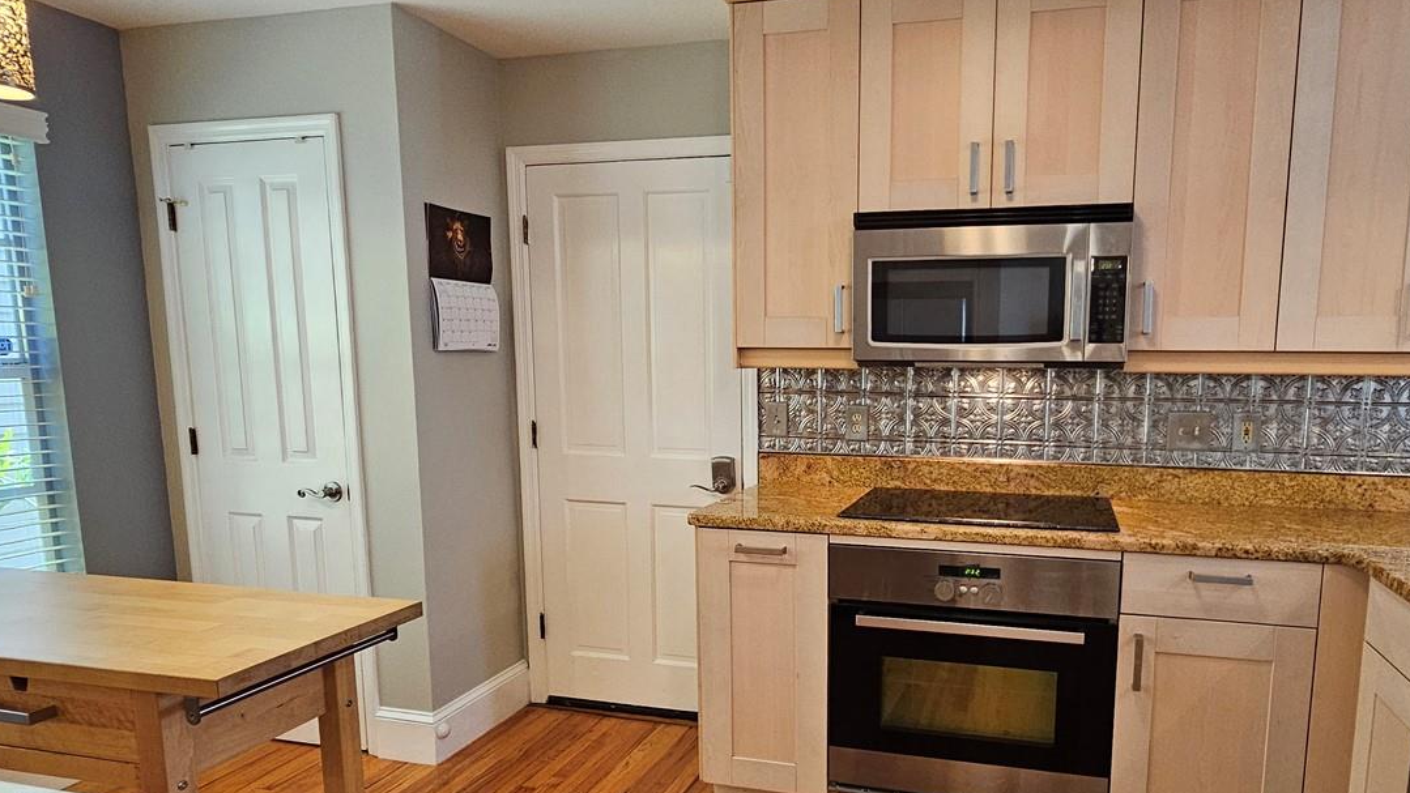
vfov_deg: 53.2
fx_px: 785
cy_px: 478
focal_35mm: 21
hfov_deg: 82.9
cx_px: 840
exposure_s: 1/60
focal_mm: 2.2
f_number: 2.2
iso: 320
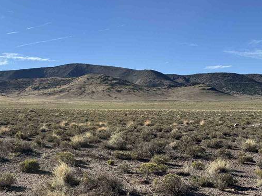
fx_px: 371
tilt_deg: +0.1
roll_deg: +0.2
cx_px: 48
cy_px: 109
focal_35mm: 49
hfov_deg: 37.4
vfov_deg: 29.6
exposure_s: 1/4975
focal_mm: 6.76
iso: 80
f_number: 1.78
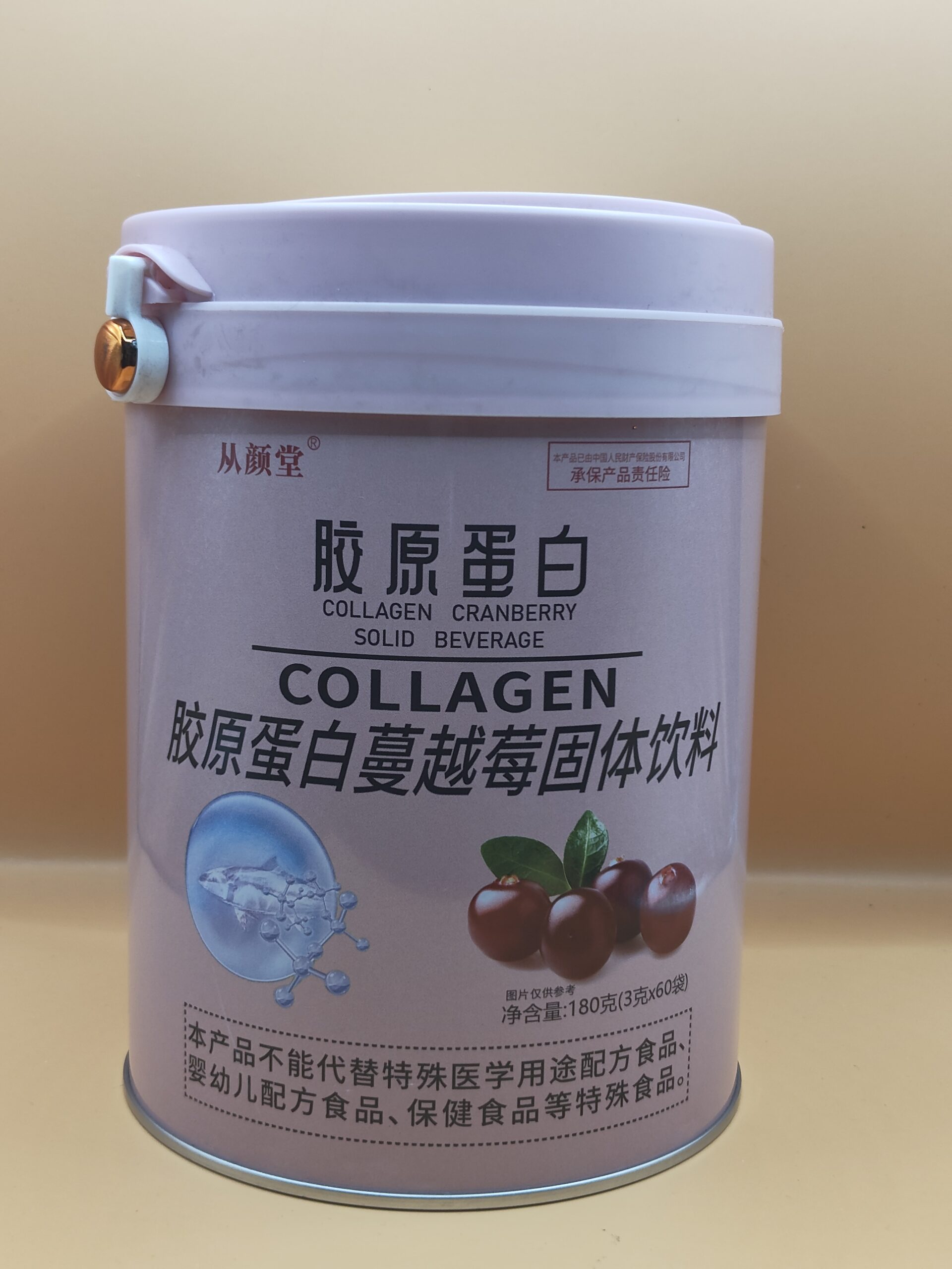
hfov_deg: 29.1
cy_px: 634
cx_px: 476
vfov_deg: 38.2
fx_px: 1833
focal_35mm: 50
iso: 248
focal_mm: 5.56
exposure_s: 1/100
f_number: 1.88
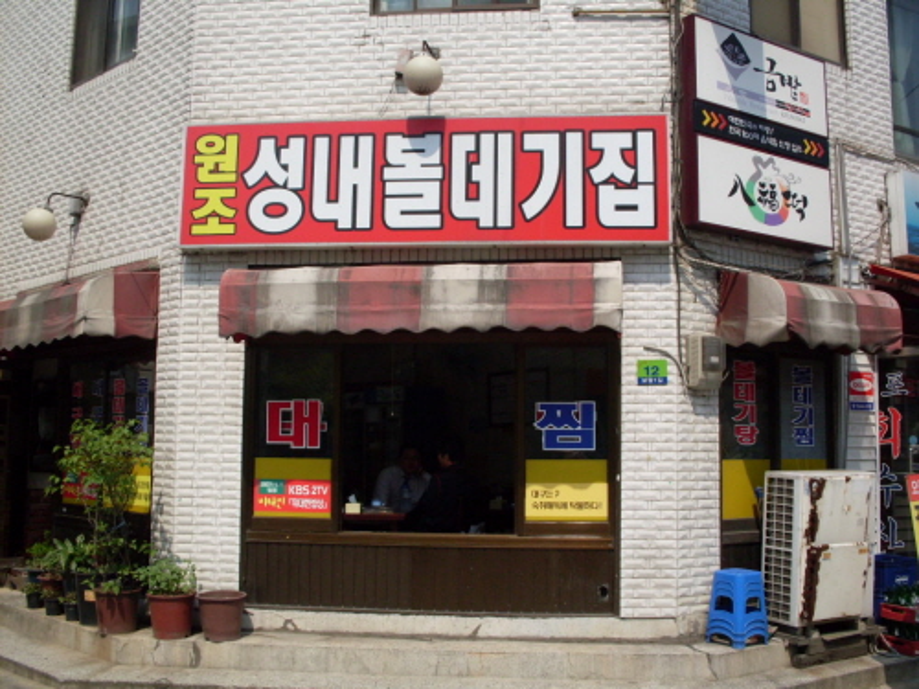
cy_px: 344
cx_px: 460
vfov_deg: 37.7
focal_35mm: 38
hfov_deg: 49.0
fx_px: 1009
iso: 80
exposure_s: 1/250
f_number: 8.4
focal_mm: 6.3
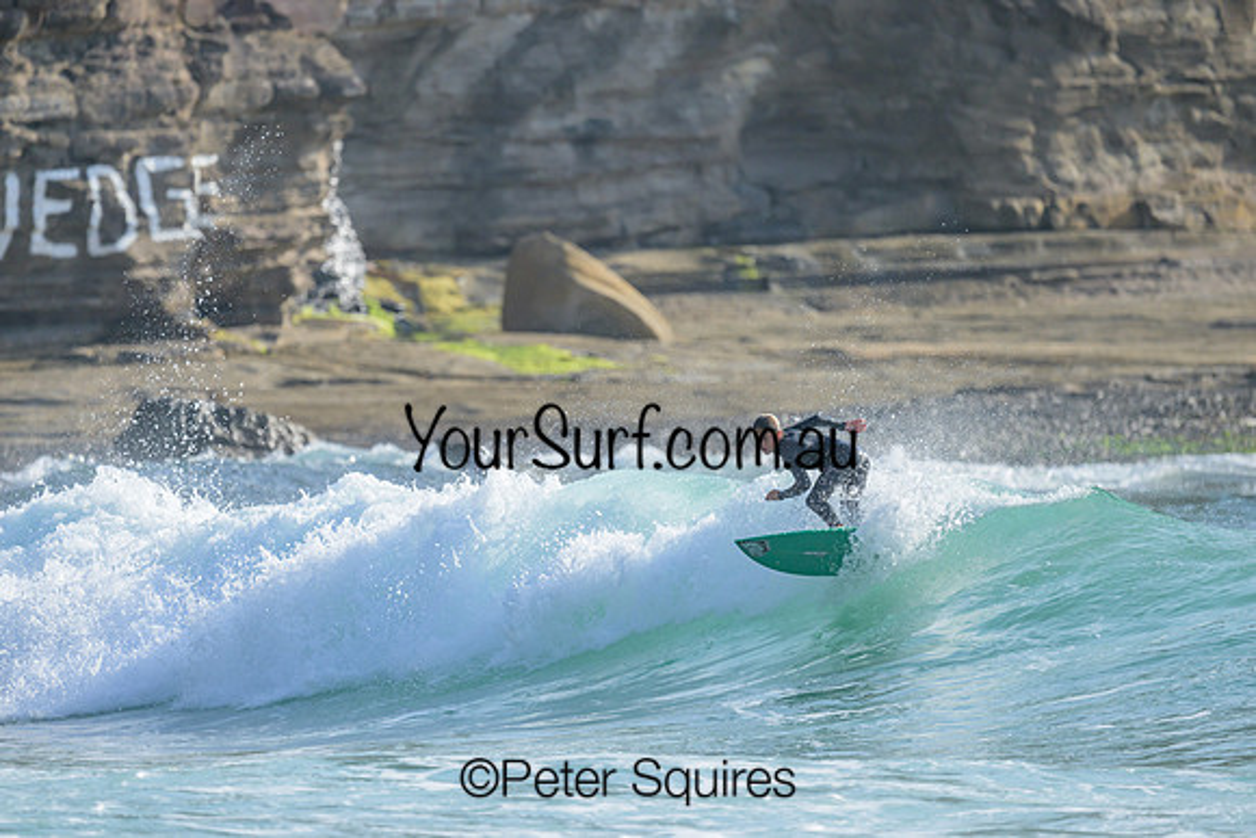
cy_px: 419
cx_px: 628
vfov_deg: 1.7
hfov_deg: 2.6
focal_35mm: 800
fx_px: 27916
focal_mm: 800
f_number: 6.3
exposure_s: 1/2000
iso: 400
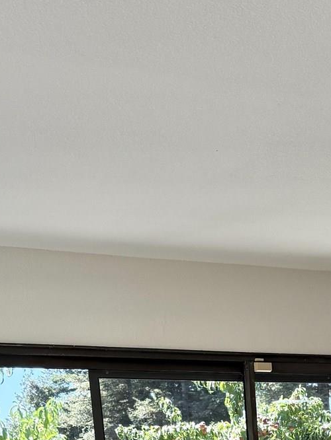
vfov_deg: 20.3
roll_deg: +2.9
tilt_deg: -6.7
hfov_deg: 17.4
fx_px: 1058
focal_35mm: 83
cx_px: 330
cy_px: 654
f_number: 1.78
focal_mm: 6.76
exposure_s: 1/567
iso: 100
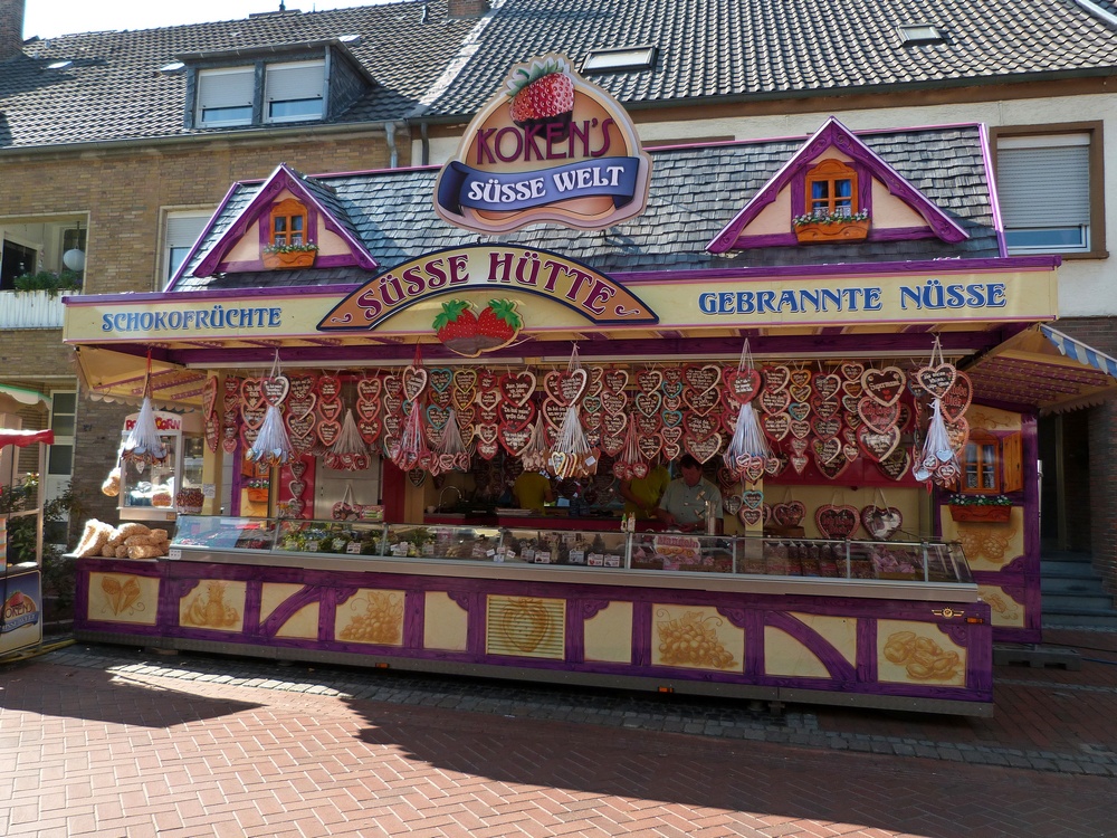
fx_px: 807
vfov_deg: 54.9
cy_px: 419
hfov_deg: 69.4
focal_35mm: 25
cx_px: 558
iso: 100
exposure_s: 1/400
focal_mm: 4.5
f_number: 2.8
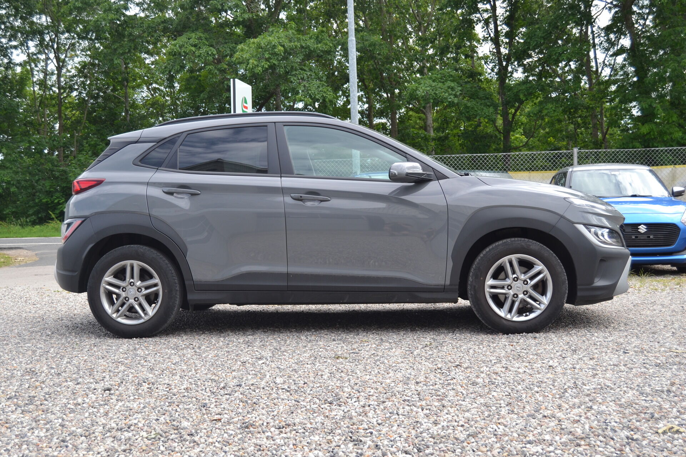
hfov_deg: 49.6
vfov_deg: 34.2
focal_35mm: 39
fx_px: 743
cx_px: 343
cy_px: 228
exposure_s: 1/160
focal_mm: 26
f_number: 5.6
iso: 100
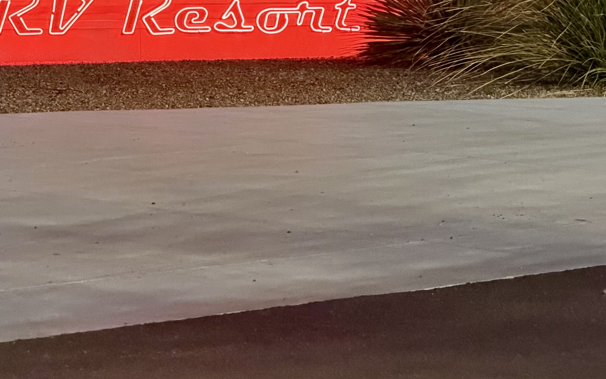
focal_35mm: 167
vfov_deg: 7.8
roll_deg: +1.1
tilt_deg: -1.3
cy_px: 78
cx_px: 169
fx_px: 2758
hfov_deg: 12.5
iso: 1600
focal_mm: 16.89
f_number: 2.8
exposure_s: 1/30
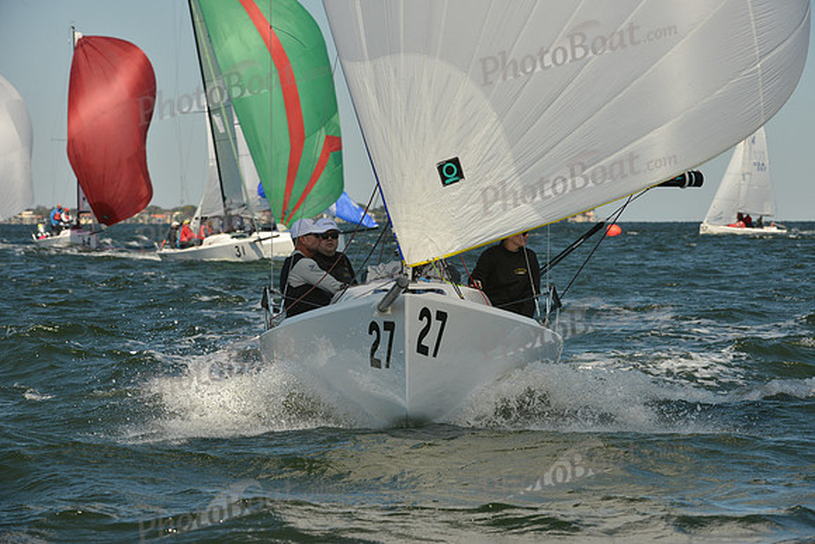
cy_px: 272
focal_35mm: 200
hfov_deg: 10.3
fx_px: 4529
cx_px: 408
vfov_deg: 6.9
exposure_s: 1/1000
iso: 500
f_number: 10
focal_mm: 200
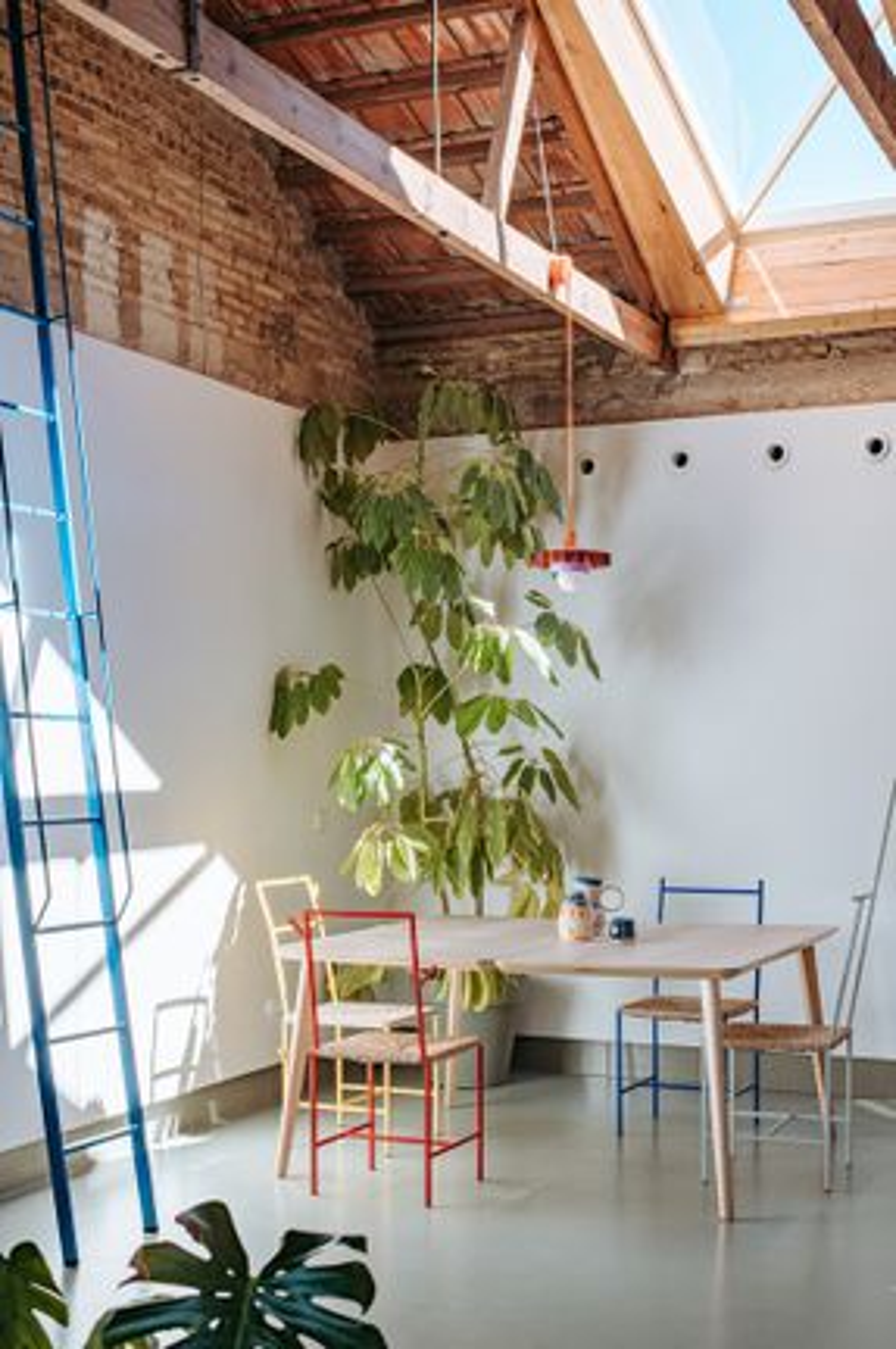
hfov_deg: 26.9
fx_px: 1871
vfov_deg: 39.6
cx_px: 448
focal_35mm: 50
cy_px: 674
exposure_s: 1/200
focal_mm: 50
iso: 100
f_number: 8
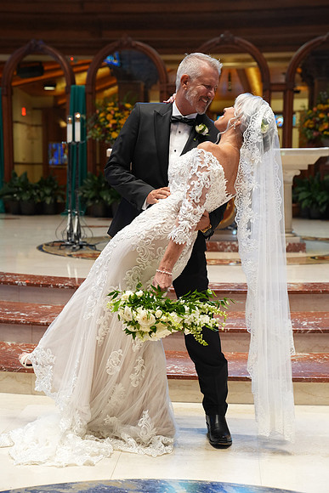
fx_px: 849
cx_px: 164
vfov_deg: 32.4
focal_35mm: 62
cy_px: 246
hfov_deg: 21.9
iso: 3200
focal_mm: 62
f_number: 4
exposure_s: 1/100
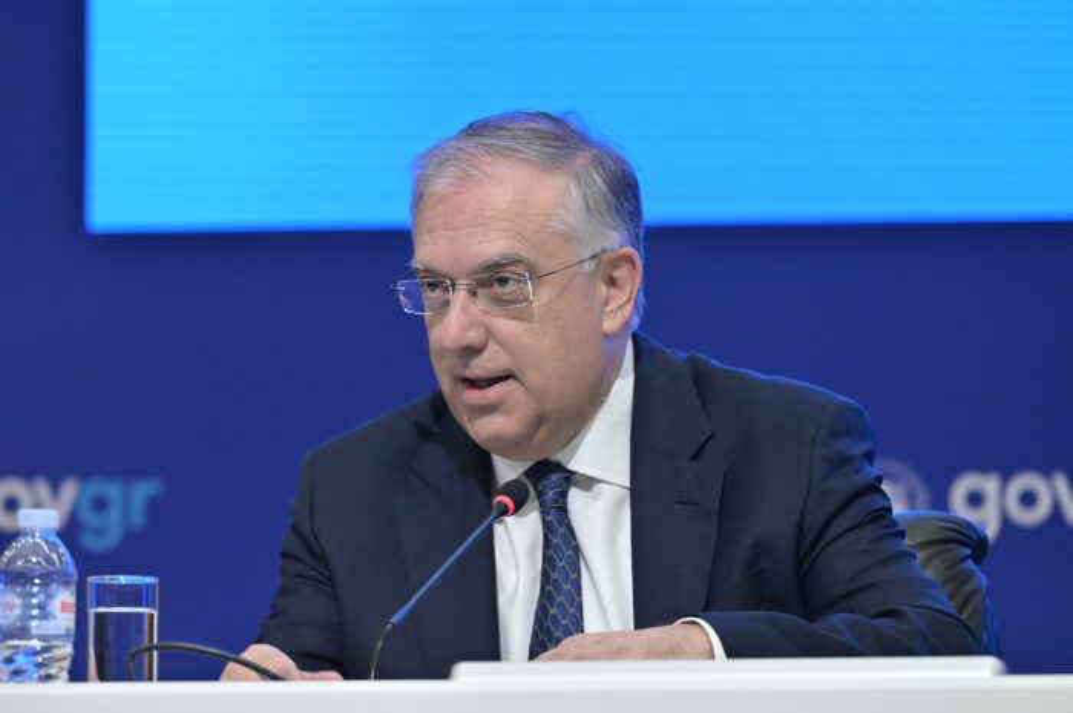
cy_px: 356
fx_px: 12801
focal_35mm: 430
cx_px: 536
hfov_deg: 4.8
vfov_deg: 3.2
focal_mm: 430
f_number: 6
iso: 2200
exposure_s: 1/160
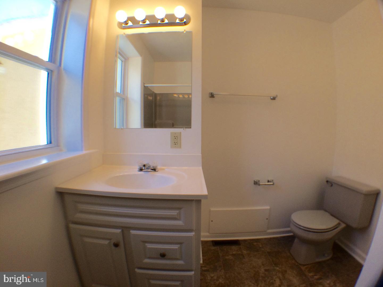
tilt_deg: -4.7
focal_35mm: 29
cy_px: 144
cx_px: 192
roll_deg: +0.2
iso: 32
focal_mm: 4.15
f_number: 2.2
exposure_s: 1/166
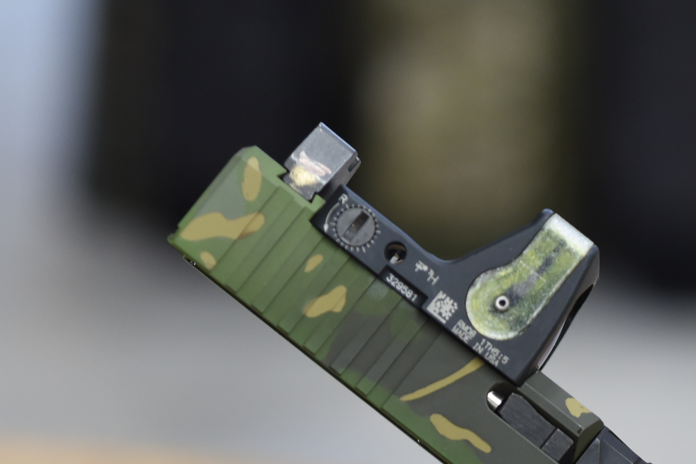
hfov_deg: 14.1
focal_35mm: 144
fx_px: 2785
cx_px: 606
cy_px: 546
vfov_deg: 9.4
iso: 1400
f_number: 4.5
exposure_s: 1/100
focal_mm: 60
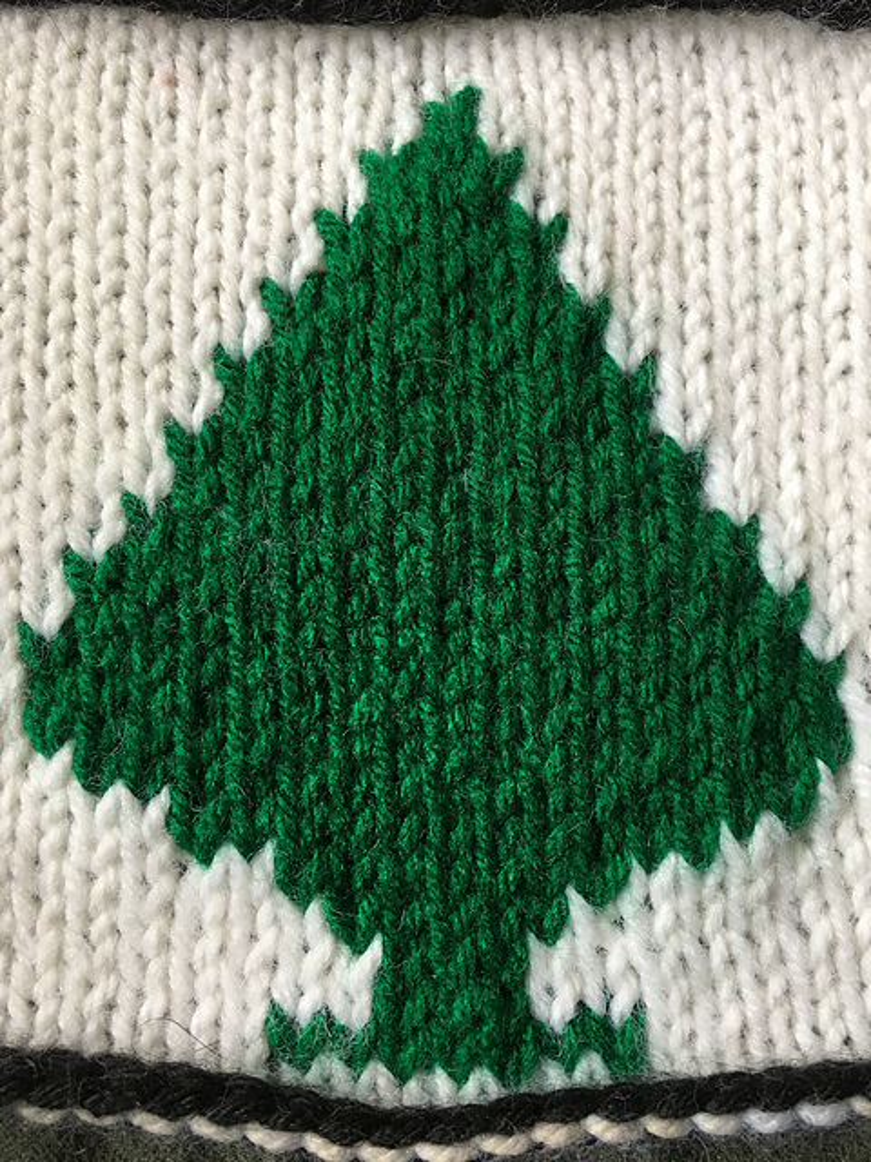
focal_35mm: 29
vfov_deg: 61.7
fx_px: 973
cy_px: 581
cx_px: 436
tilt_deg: -72.6
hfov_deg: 48.2
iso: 40
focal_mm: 4.15
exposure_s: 1/30
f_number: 2.2
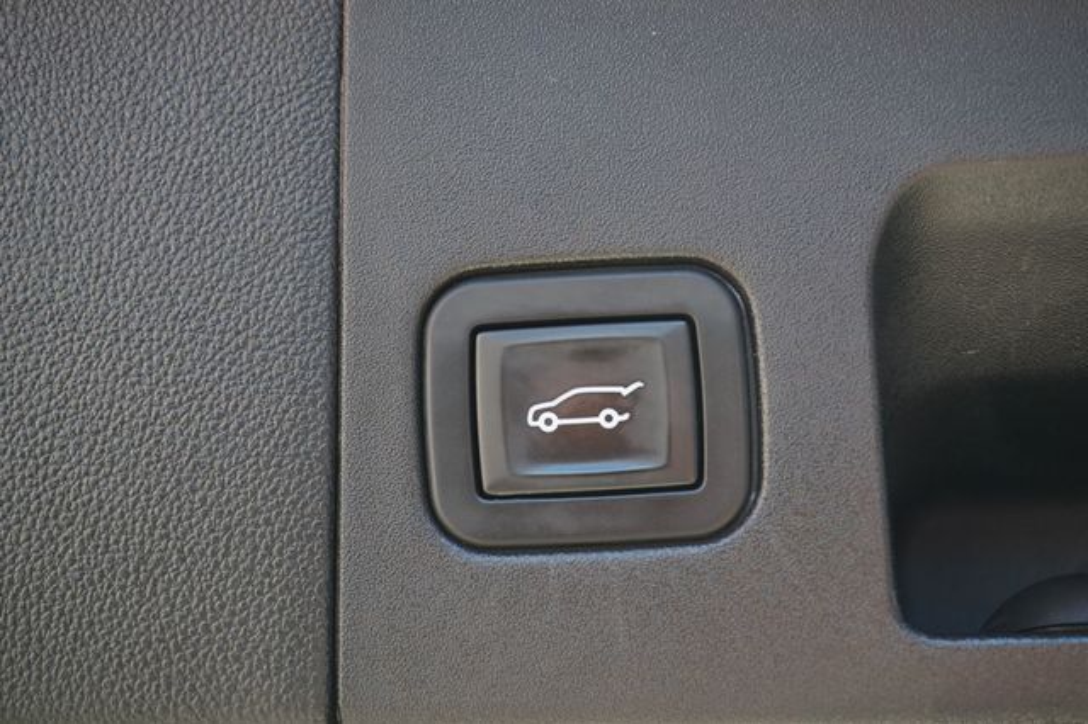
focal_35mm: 57
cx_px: 544
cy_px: 362
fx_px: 1722
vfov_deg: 23.8
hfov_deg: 35.1
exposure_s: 1/60
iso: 320
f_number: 5.6
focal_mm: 38
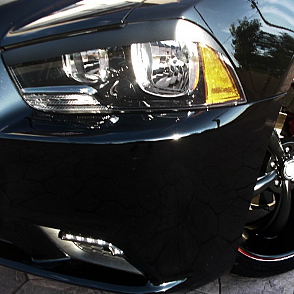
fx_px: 413
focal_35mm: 43
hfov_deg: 38.8
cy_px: 146
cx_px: 194
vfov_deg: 39.2
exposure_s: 1/80
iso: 50
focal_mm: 6.3
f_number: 2.8
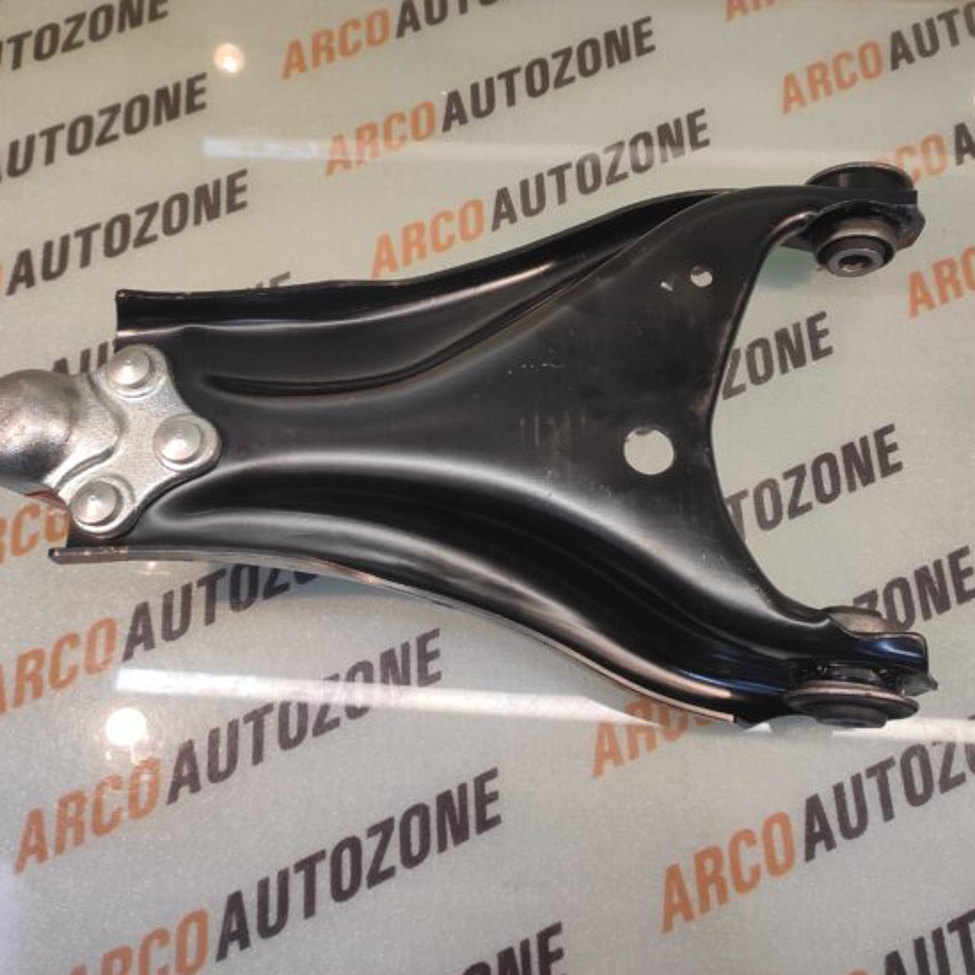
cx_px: 497
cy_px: 470
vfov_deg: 72.1
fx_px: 669
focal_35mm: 21
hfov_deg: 72.1
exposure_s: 1/33
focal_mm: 4.74
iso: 96
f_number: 1.79
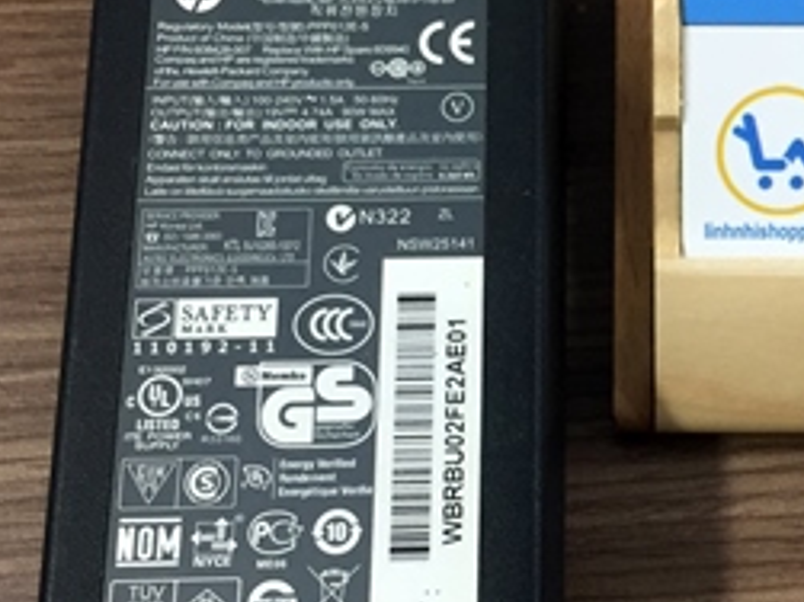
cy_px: 339
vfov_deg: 19.9
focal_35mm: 74
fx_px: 1718
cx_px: 750
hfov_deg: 25.4
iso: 50
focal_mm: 4.15
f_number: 2.2
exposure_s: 1/33
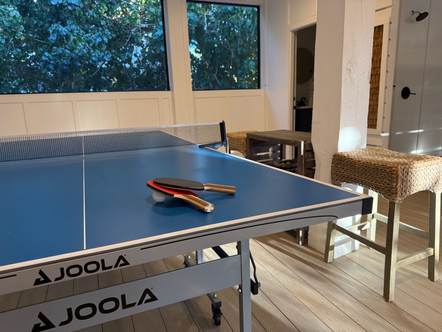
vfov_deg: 56.8
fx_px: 306
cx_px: 221
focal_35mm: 24
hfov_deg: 71.6
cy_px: 166
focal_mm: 6.76
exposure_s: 1/120
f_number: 1.78
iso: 250
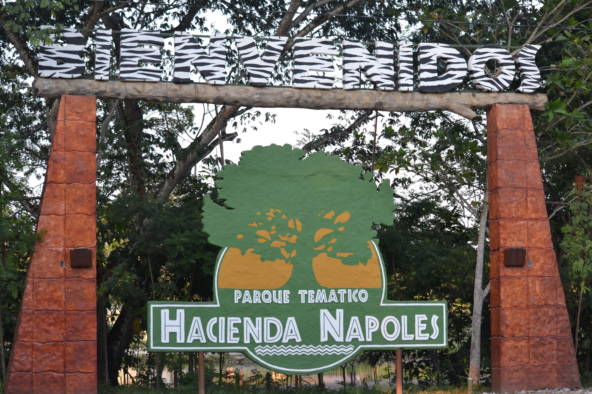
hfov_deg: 24.6
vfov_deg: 16.6
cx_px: 296
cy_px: 197
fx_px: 1357
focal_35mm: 82
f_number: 5.6
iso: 320
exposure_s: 1/125
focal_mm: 55
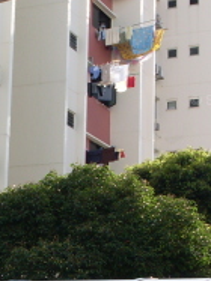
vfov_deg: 17.3
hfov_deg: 13.0
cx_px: 2
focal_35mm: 112
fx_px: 911
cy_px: 252
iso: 80
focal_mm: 6.3
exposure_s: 1/60
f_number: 8.4
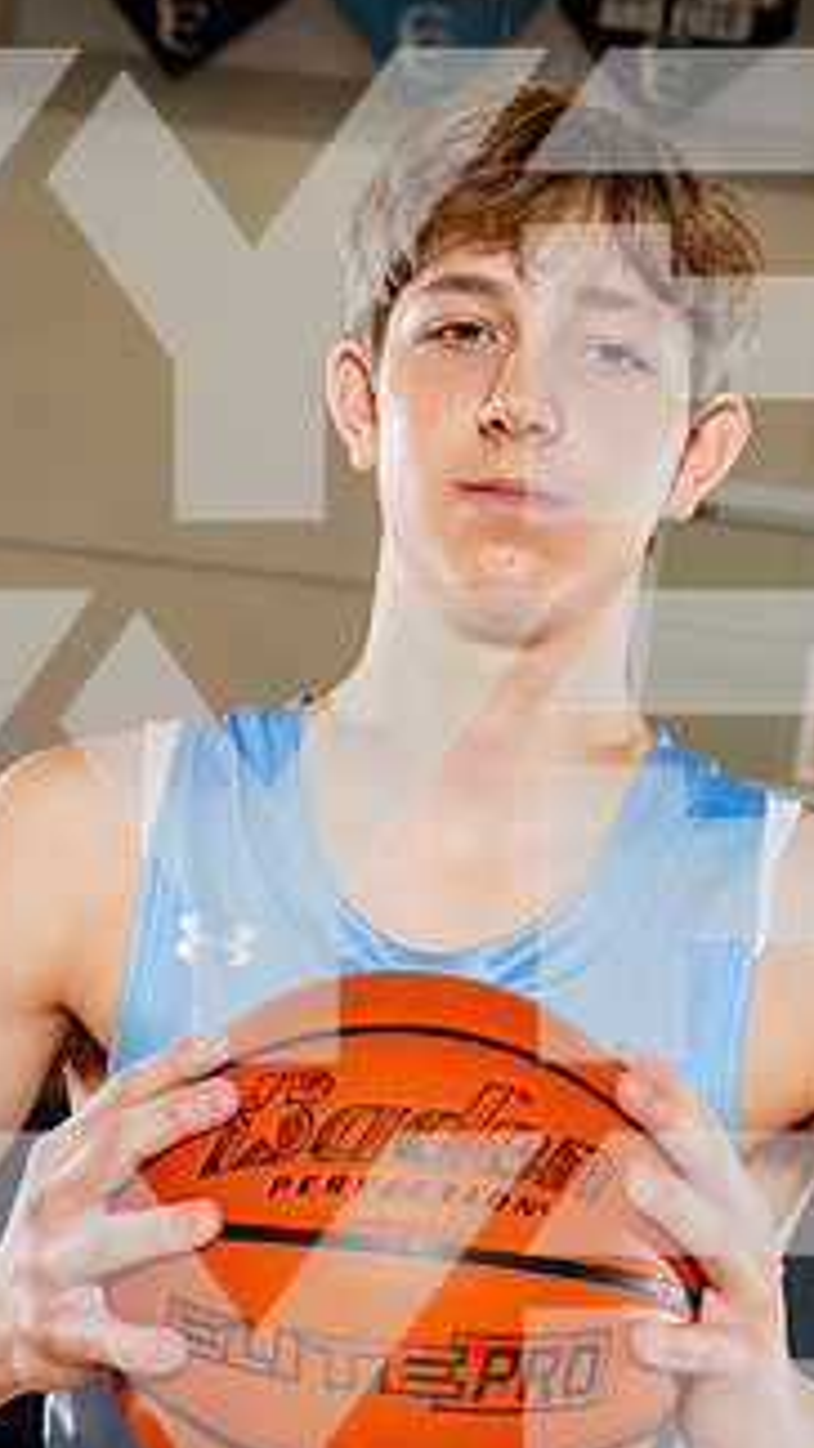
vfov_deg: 27.5
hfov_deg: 15.7
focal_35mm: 77
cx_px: 452
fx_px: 2958
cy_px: 829
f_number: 5.6
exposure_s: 1/250
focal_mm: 41
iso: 400
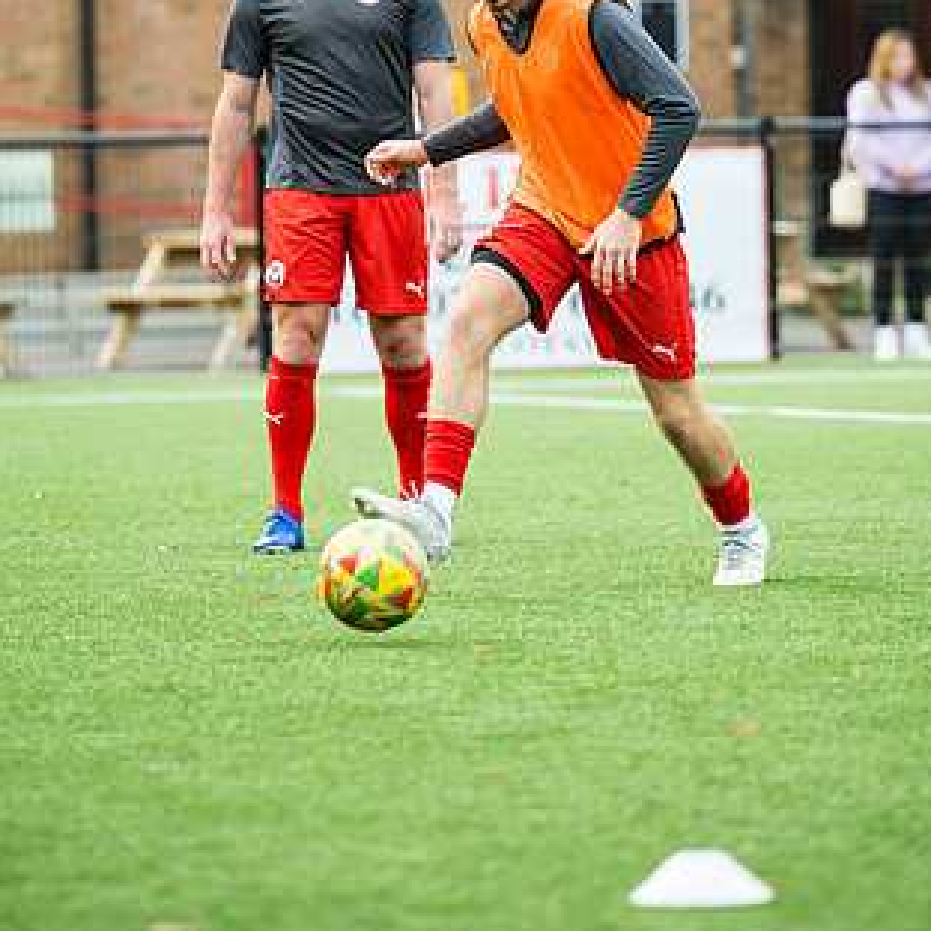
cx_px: 538
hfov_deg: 6.0
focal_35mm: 294
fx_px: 8946
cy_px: 263
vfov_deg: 6.0
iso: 400
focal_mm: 160
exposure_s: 1/640
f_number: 2.8
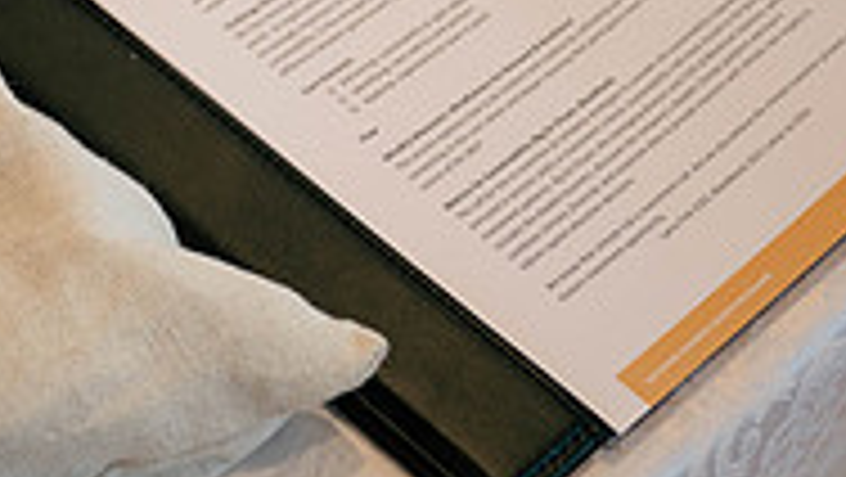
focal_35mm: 111
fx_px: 2491
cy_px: -7
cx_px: 45
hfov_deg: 18.9
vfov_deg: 10.8
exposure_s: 1/80
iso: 200
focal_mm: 16
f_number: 1.7
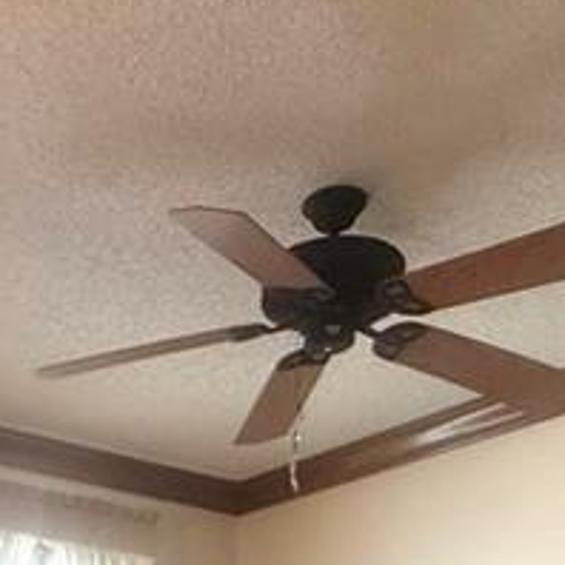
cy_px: 828
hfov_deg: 25.5
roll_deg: -1.3
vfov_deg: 22.5
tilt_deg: +0.6
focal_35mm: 64
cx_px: -3
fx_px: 1182
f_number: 2.2
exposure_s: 1/120
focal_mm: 2.22
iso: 320
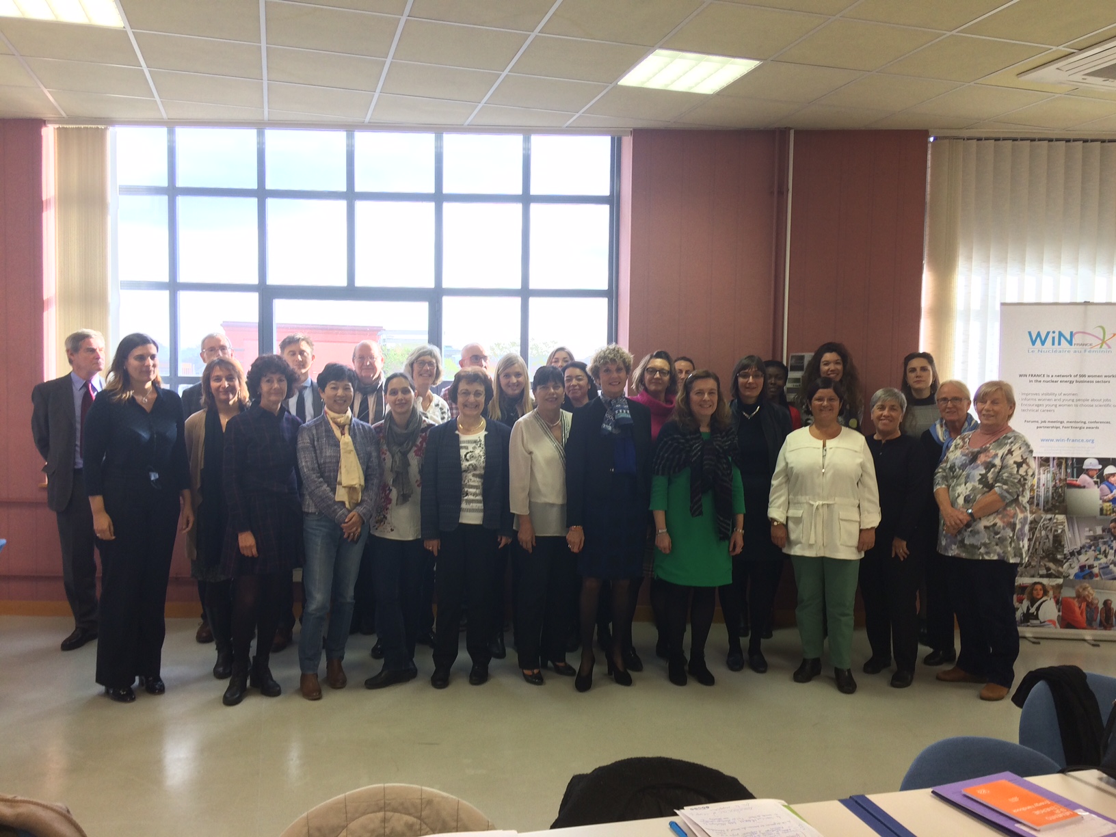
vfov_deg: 48.2
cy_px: 418
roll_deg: +0.0
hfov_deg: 61.7
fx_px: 935
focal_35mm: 29
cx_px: 558
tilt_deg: -3.1
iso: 50
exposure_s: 1/33
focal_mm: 4.15
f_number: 2.2
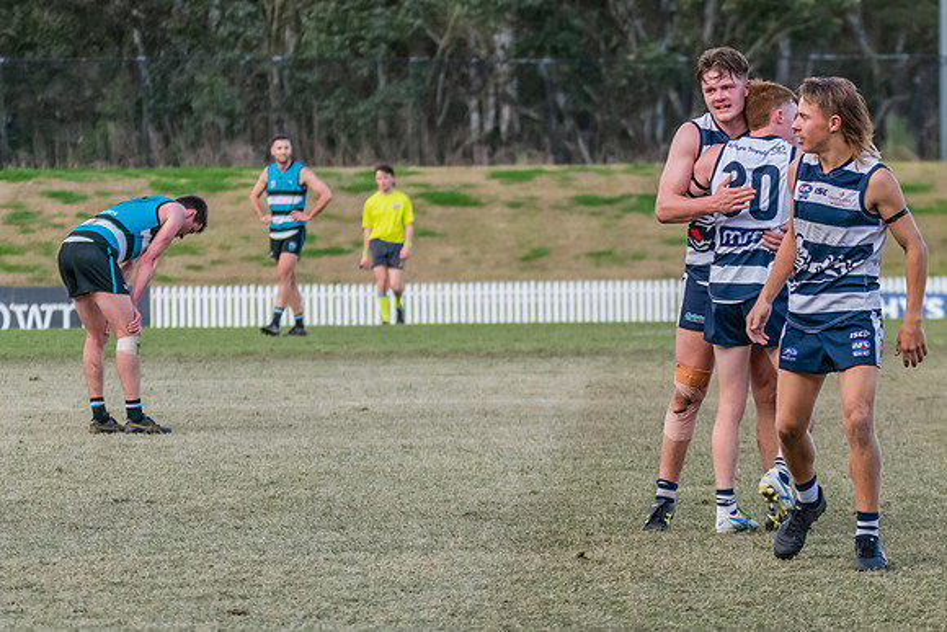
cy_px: 300
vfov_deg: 4.5
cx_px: 727
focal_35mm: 308
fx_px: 8091
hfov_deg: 6.7
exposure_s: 1/2000
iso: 1800
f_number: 5
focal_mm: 150
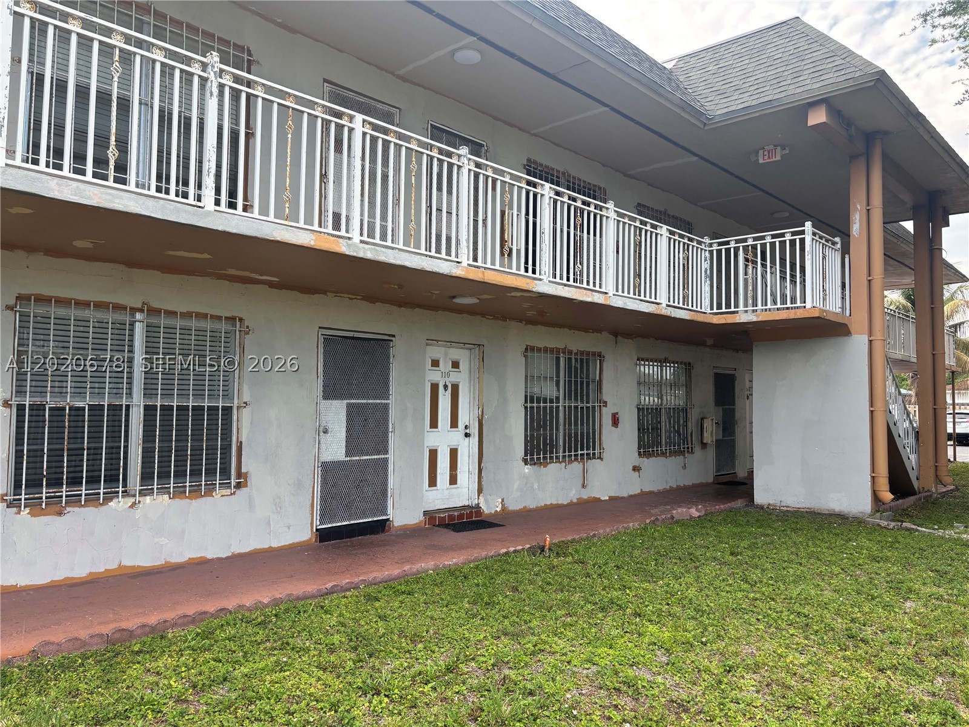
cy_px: 364
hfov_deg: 67.3
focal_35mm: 26
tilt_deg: +1.6
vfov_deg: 53.1
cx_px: 484
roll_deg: -2.8
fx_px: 728
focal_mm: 5.96
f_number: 1.6
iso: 50
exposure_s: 1/486
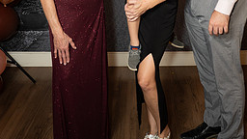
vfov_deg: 18.3
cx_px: 136
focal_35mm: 62
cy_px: -31
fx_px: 406
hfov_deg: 33.8
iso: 1000
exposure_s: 1/160
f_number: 2.8
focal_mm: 33.7
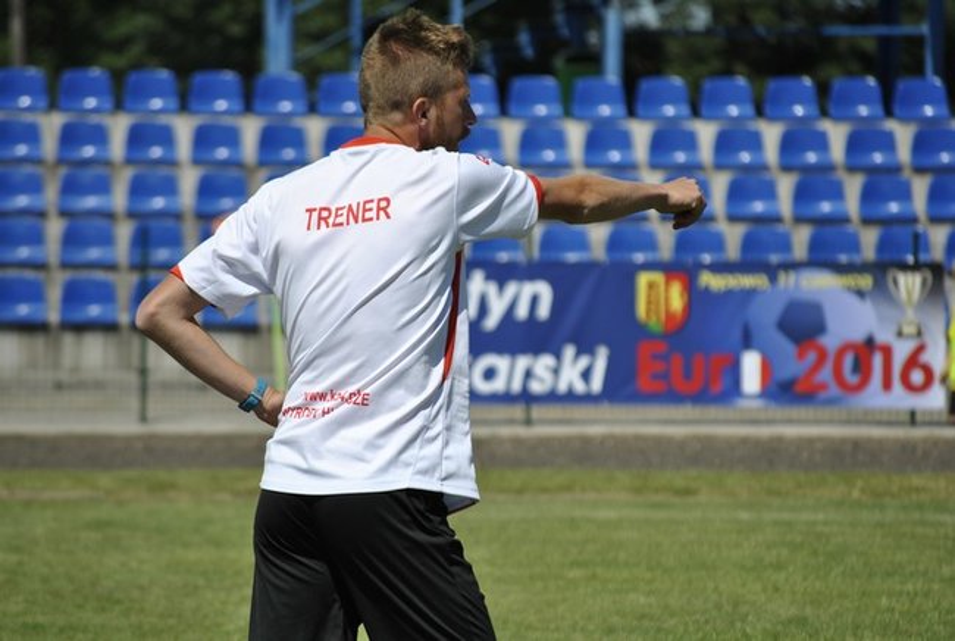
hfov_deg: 6.9
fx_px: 7973
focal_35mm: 300
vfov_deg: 4.6
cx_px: 478
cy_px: 320
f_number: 5.6
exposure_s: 1/1000
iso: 140
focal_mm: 200
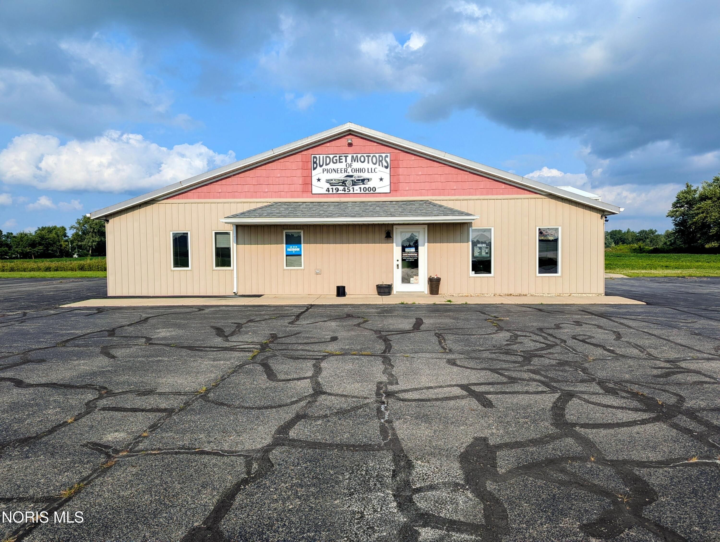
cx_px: 360
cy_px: 271
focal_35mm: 24
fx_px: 500
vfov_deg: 56.9
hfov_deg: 71.5
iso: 43
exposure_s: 1/2096
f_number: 1.85
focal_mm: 6.81
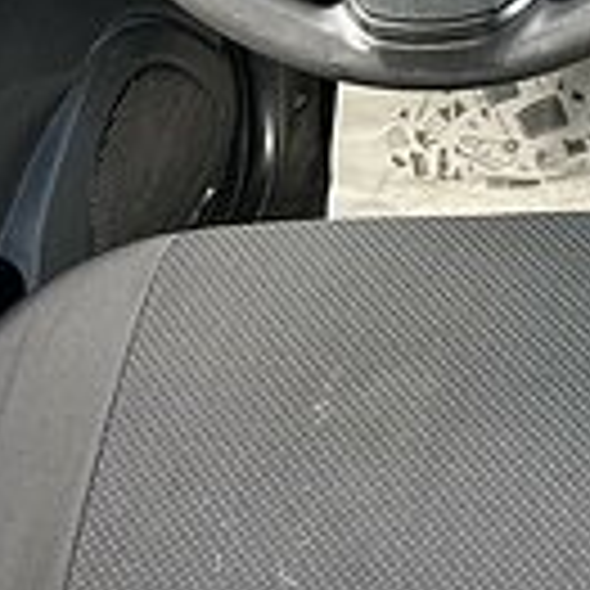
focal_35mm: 96
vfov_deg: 17.0
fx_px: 1851
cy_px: -176
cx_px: 1144
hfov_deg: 15.1
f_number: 1.5
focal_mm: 5.7
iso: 64
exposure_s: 1/121
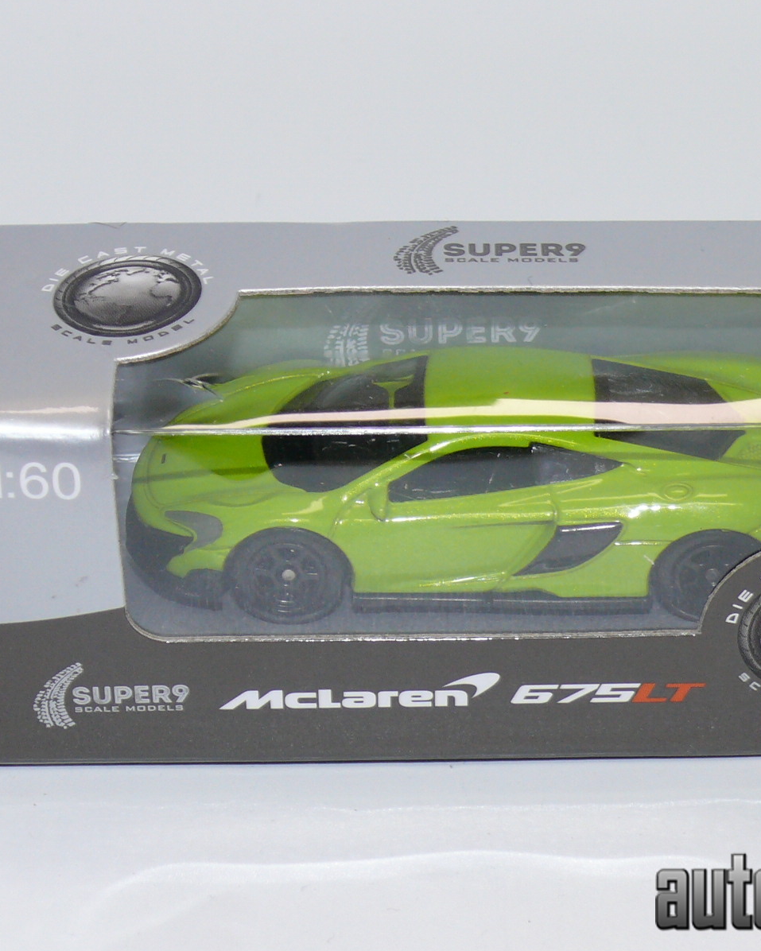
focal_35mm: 128
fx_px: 3603
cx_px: 464
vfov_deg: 15.0
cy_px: 475
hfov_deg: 12.0
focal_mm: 13.2
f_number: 4
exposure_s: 1/30
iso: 100
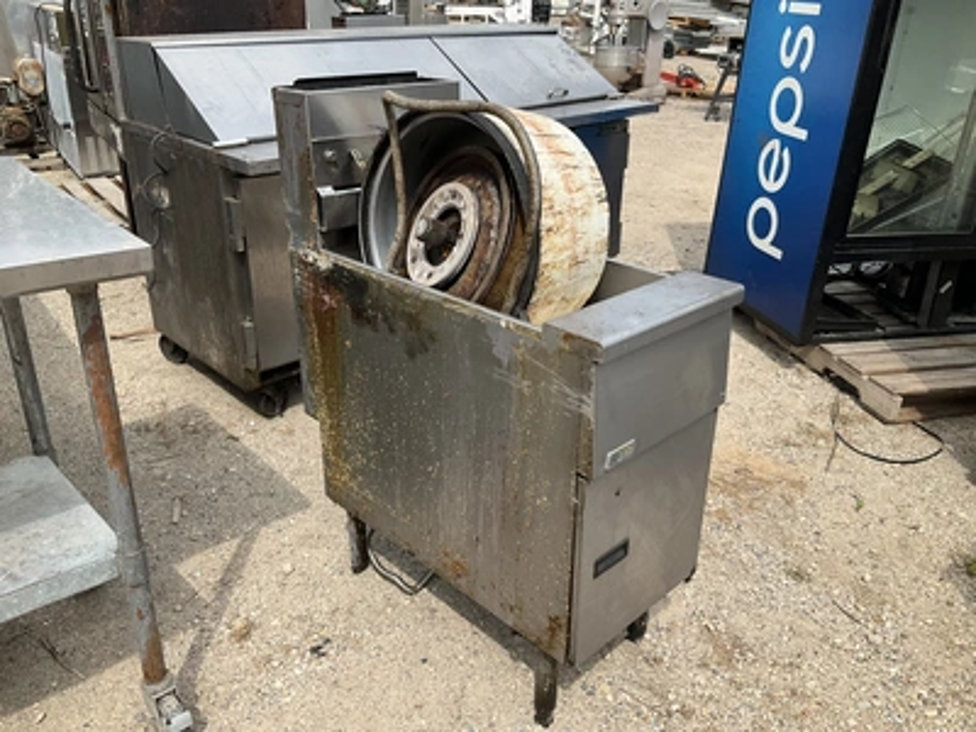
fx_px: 818
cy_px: 366
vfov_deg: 48.2
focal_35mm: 29
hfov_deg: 61.7
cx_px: 488
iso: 25
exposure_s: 1/1121
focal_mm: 3
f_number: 1.8
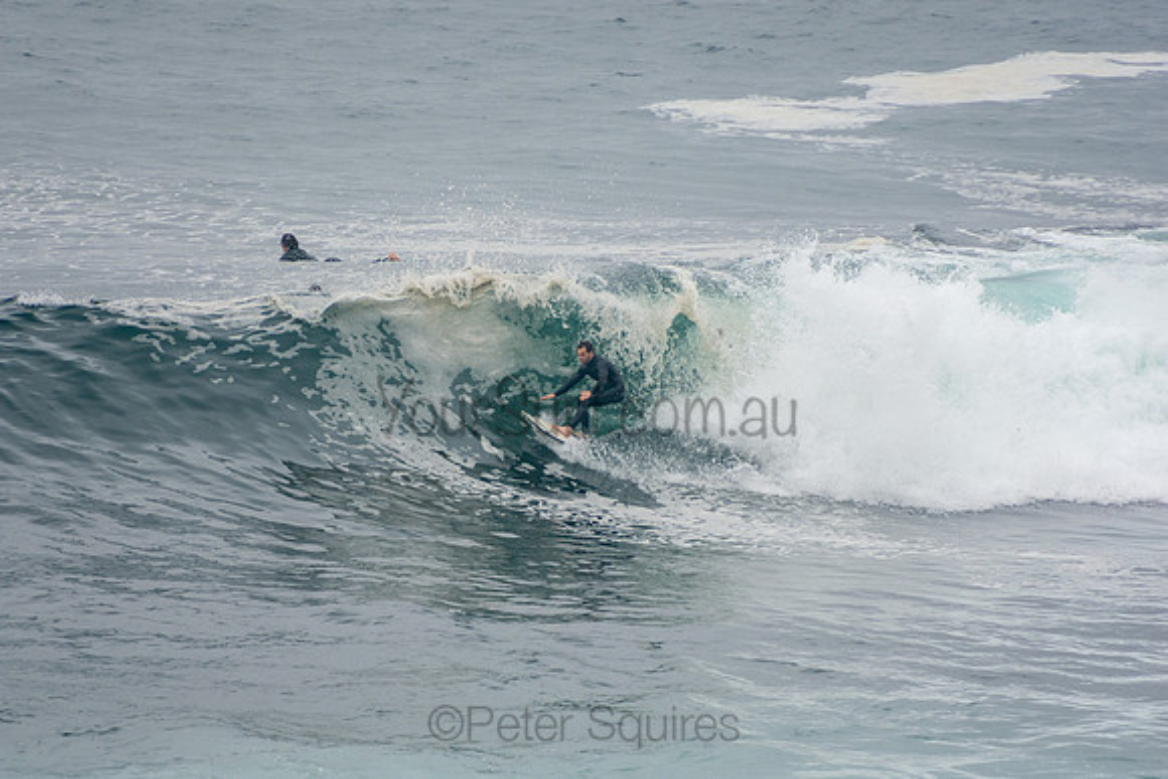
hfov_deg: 3.4
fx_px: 19470
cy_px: 390
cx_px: 584
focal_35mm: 600
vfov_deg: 2.3
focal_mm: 400
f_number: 5.6
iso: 360
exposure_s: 1/1250
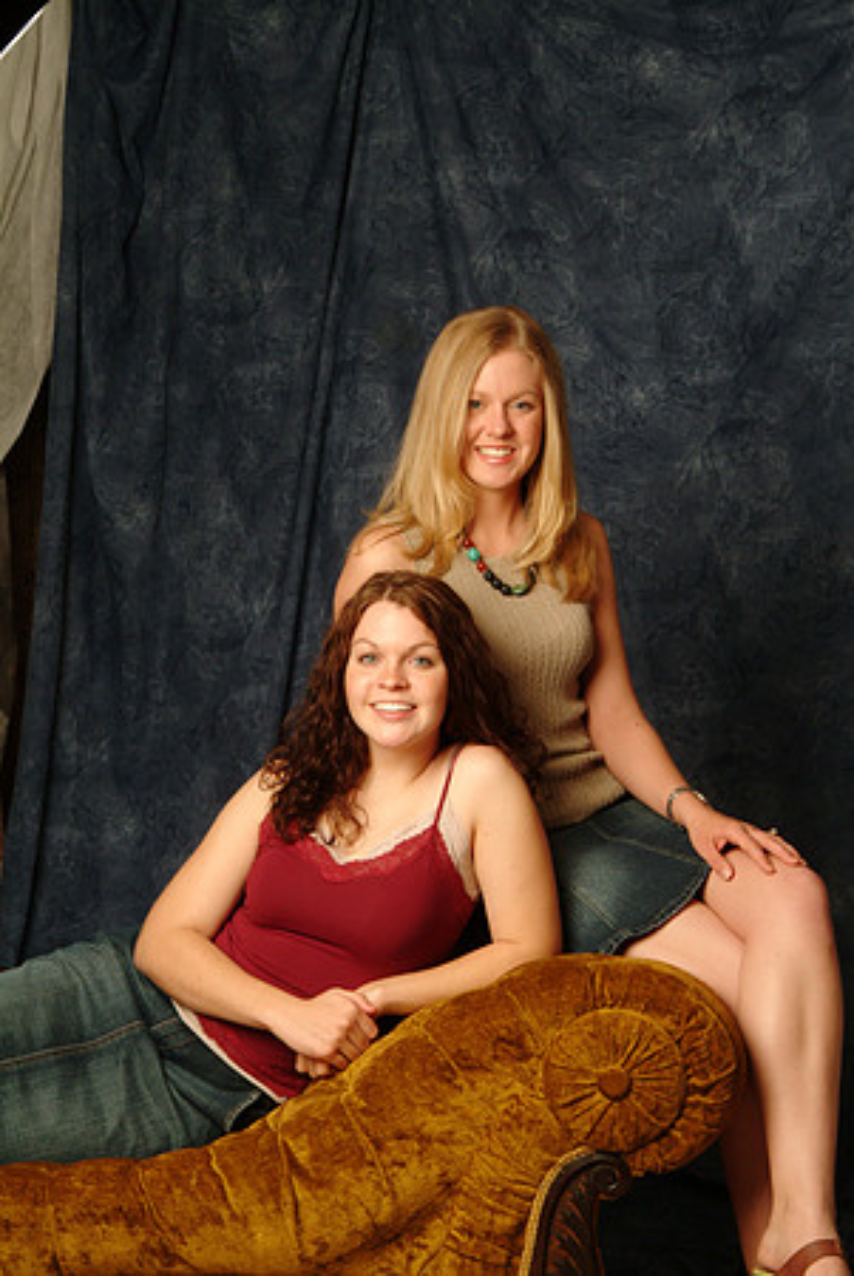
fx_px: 2716
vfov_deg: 26.5
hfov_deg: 17.9
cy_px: 638
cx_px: 427
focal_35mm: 76
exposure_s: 1/125
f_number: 13
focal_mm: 51
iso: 400
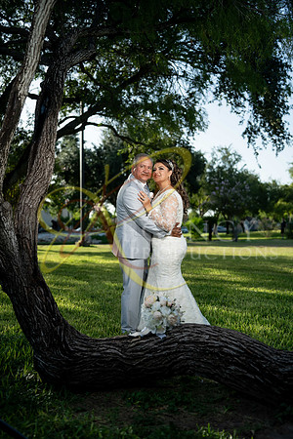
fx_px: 501
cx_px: 146
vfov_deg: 47.4
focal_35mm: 41
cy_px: 220
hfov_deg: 32.6
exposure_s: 1/2500
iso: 200
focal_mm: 41
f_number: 2.2
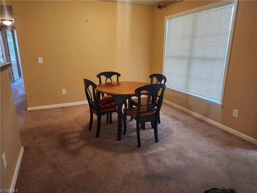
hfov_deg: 73.9
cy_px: 96
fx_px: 171
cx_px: 128
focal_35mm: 23
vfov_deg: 58.9
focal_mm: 6.4
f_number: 1.8
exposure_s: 1/120
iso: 640
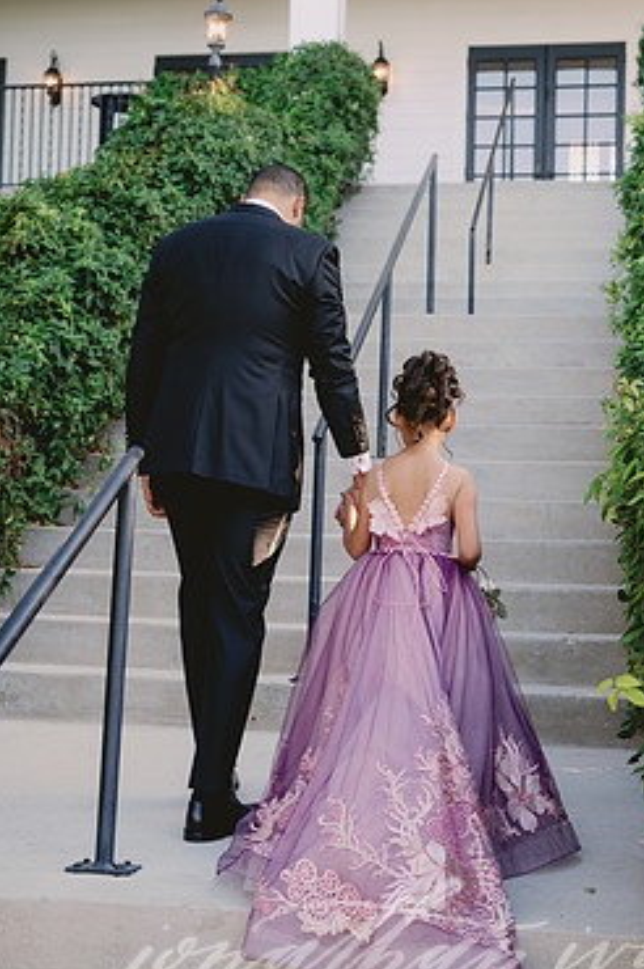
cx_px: 386
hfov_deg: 24.1
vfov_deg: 35.7
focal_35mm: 56
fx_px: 1505
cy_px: 474
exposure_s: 1/125
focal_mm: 46
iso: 100
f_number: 3.5
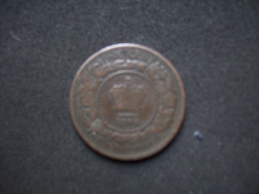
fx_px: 254
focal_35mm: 34
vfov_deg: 41.8
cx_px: 130
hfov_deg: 54.0
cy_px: 97
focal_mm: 5.7
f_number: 2.9
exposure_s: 1/8
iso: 160
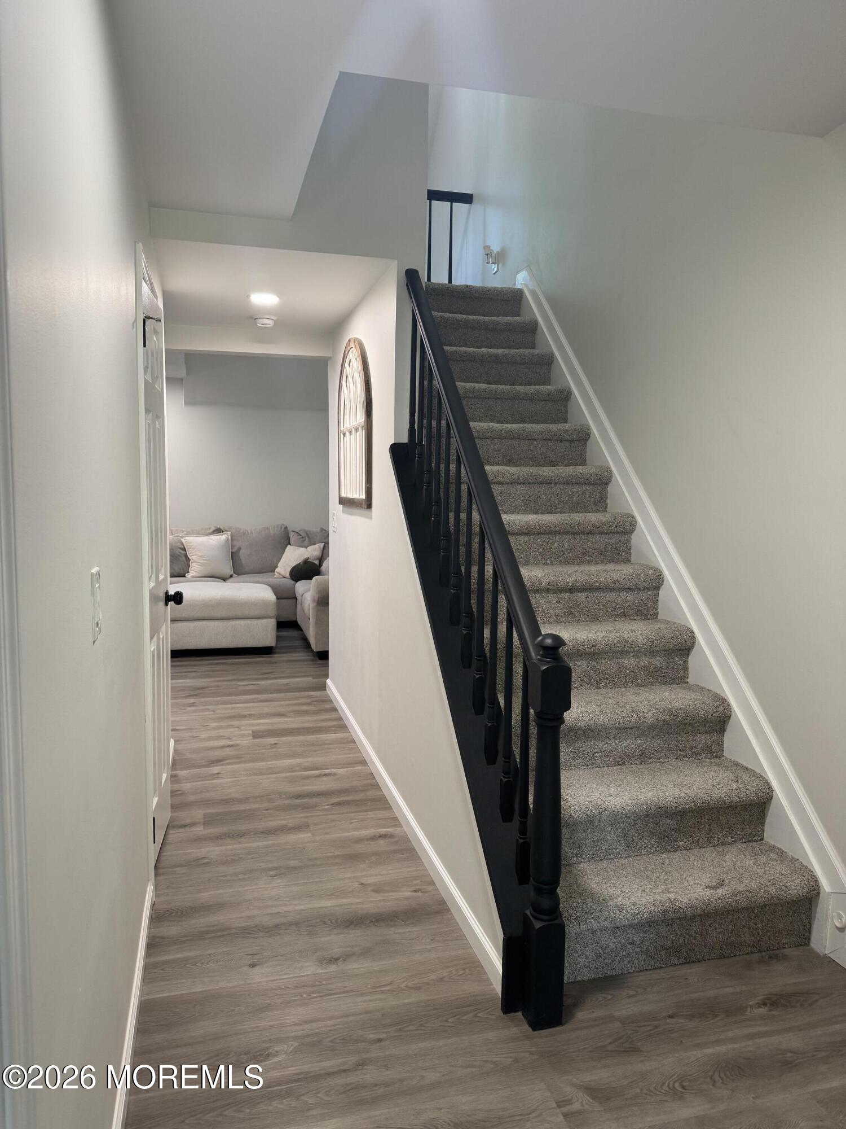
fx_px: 782
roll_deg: +0.0
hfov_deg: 56.8
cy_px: 564
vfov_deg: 71.6
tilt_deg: -6.0
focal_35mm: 24
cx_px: 423
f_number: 1.78
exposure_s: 1/60
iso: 160
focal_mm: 6.76
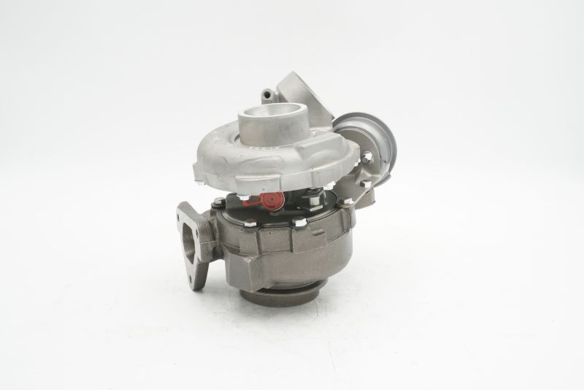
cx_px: 292
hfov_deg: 44.9
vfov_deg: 30.9
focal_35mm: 44
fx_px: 706
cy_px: 195
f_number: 16
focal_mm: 29
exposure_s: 1/3
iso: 100
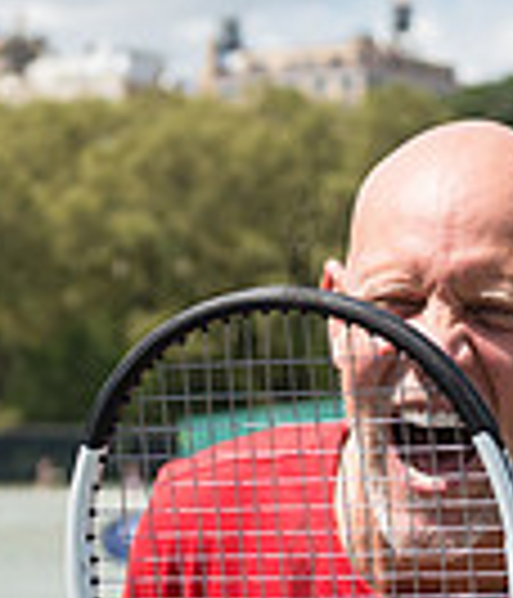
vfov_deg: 10.6
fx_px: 3206
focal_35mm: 176
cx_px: 325
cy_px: 576
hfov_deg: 9.1
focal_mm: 38
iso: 200
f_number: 4
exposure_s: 1/2000
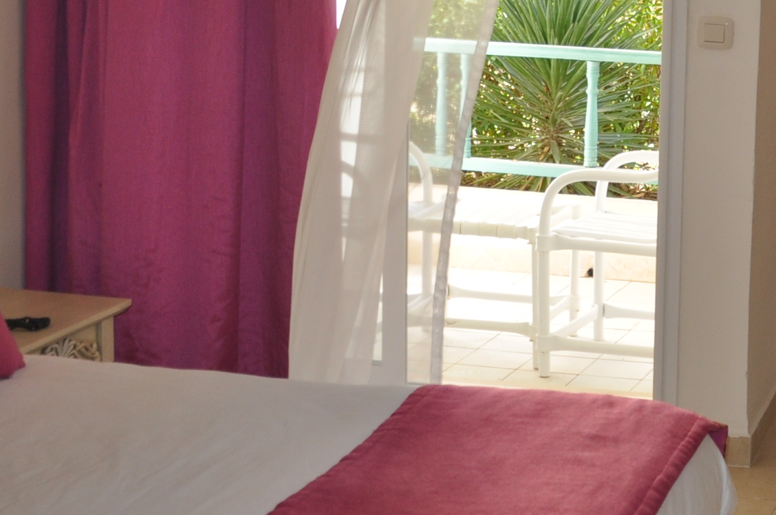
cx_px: 897
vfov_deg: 17.5
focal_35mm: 77
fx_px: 1658
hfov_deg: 24.2
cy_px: 84
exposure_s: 1/200
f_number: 3.5
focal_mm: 18
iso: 280
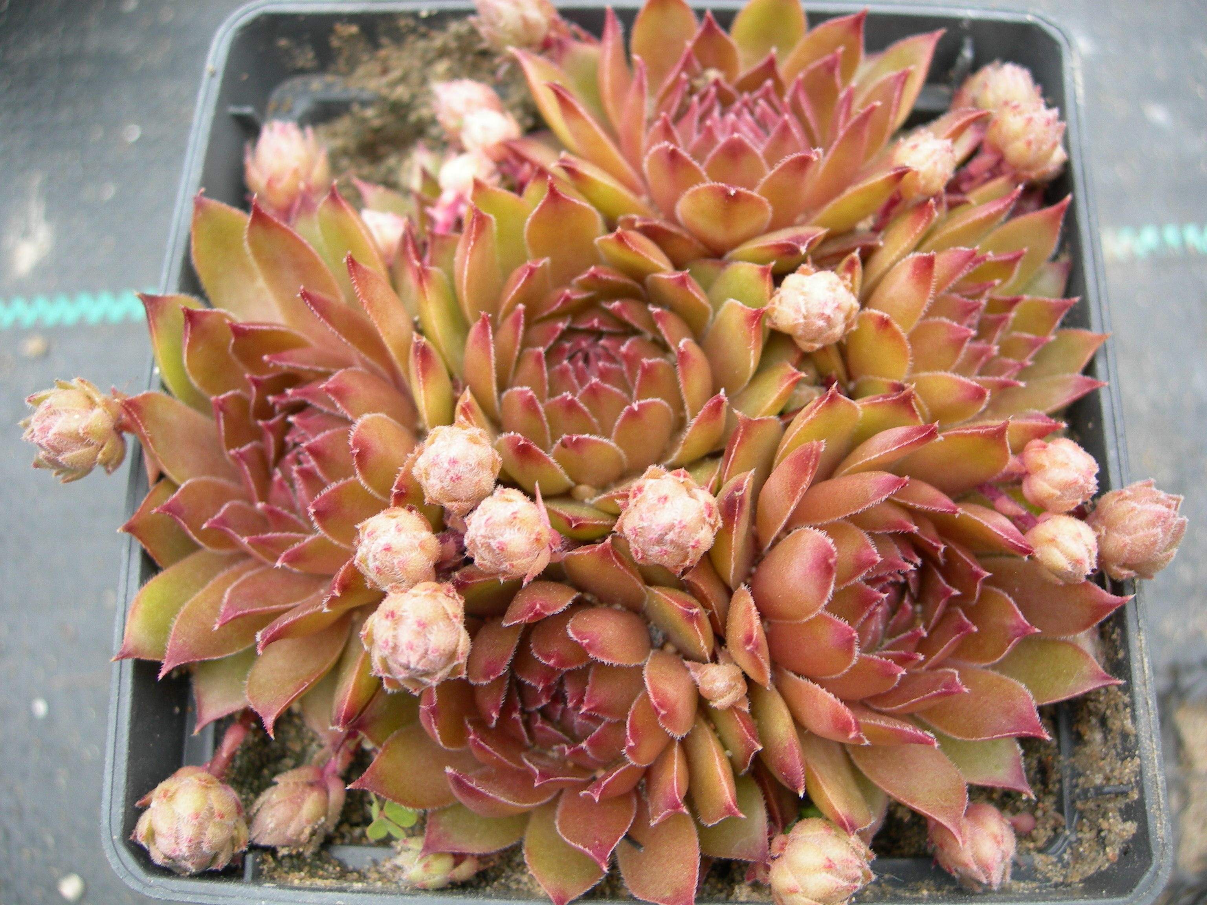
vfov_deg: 37.7
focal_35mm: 38
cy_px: 452
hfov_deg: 49.0
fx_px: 1325
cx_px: 604
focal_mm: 7.8
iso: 50
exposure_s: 1/114
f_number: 2.8
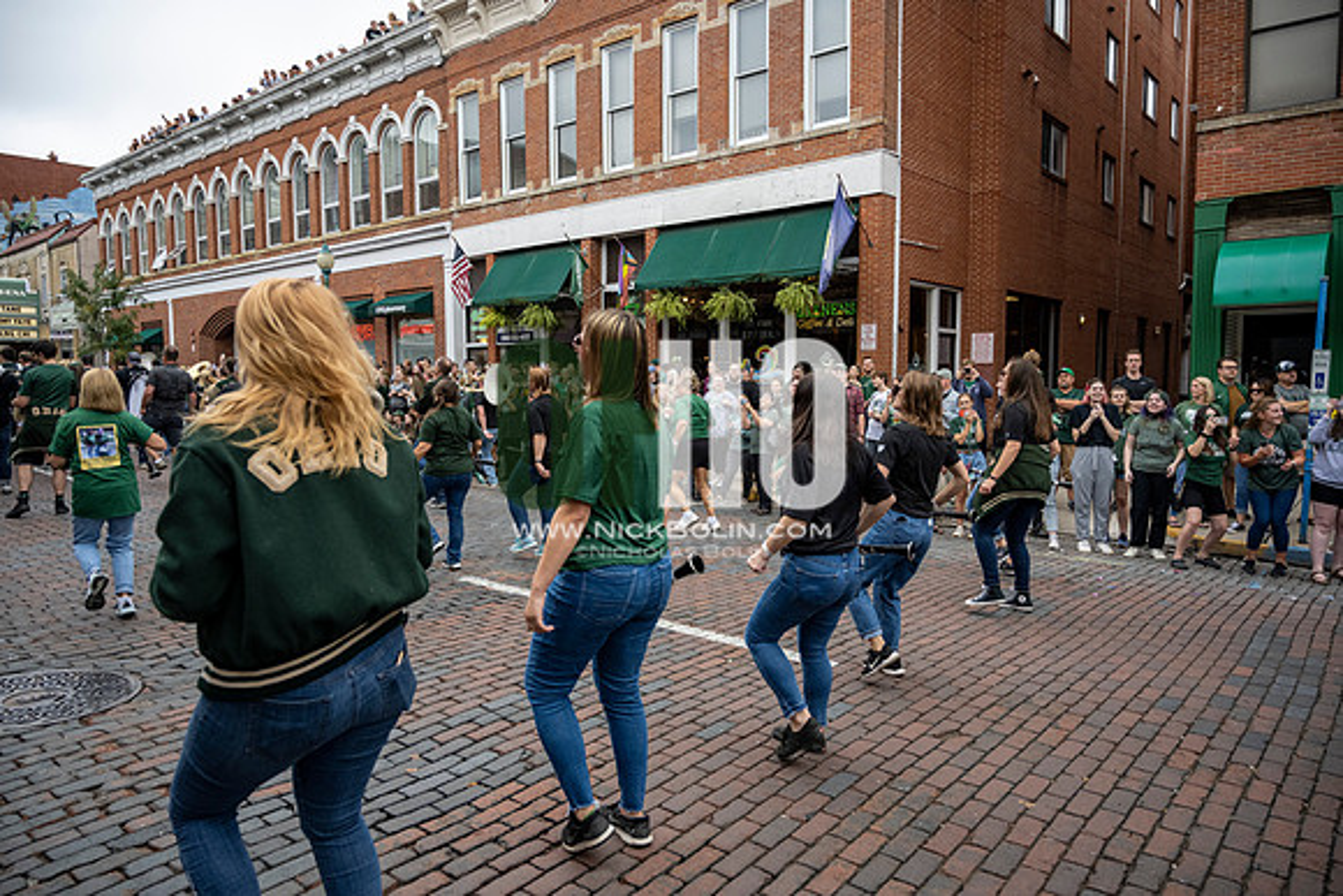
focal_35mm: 24
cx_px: 672
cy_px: 448
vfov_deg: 53.2
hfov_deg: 73.7
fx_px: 896
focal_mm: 24
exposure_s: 1/1600
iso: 1000
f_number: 4
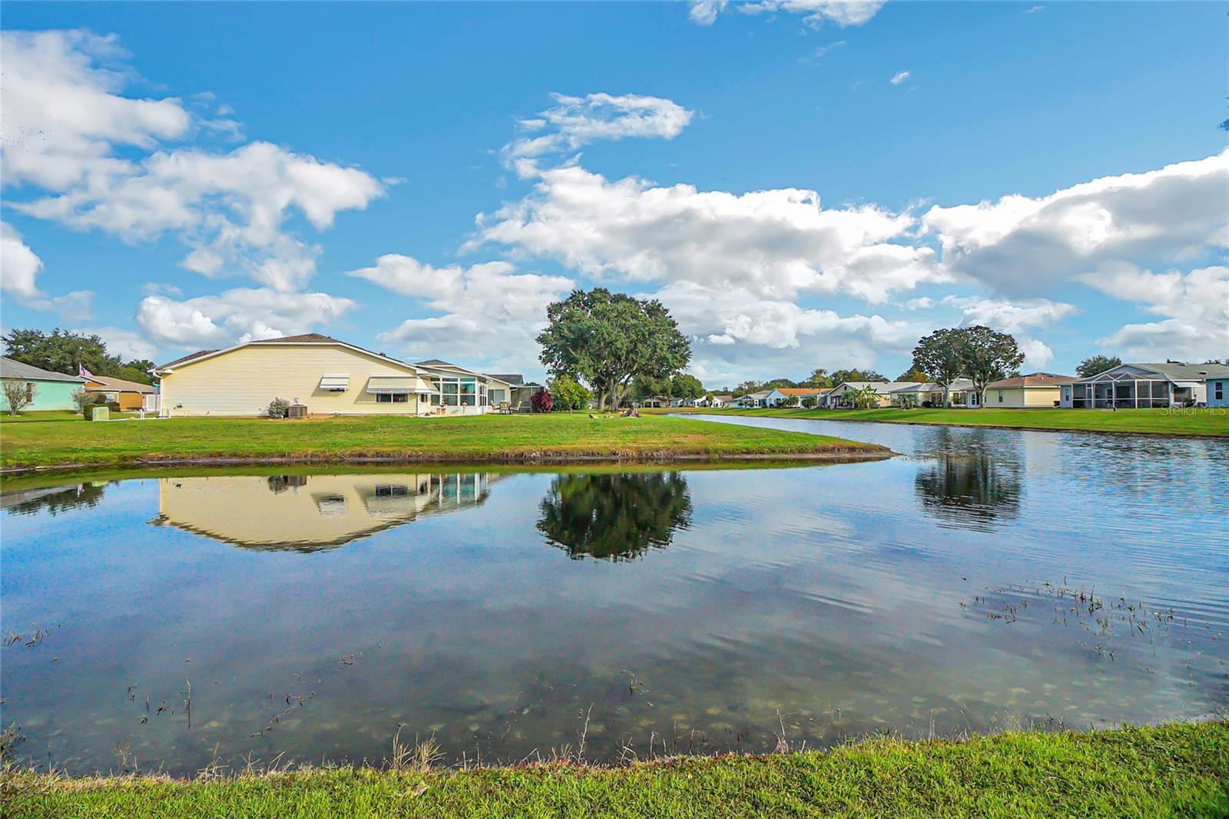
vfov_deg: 77.3
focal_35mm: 15
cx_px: 614
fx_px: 512
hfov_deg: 100.4
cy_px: 410
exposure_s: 1/1000
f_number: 9
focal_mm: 10
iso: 320
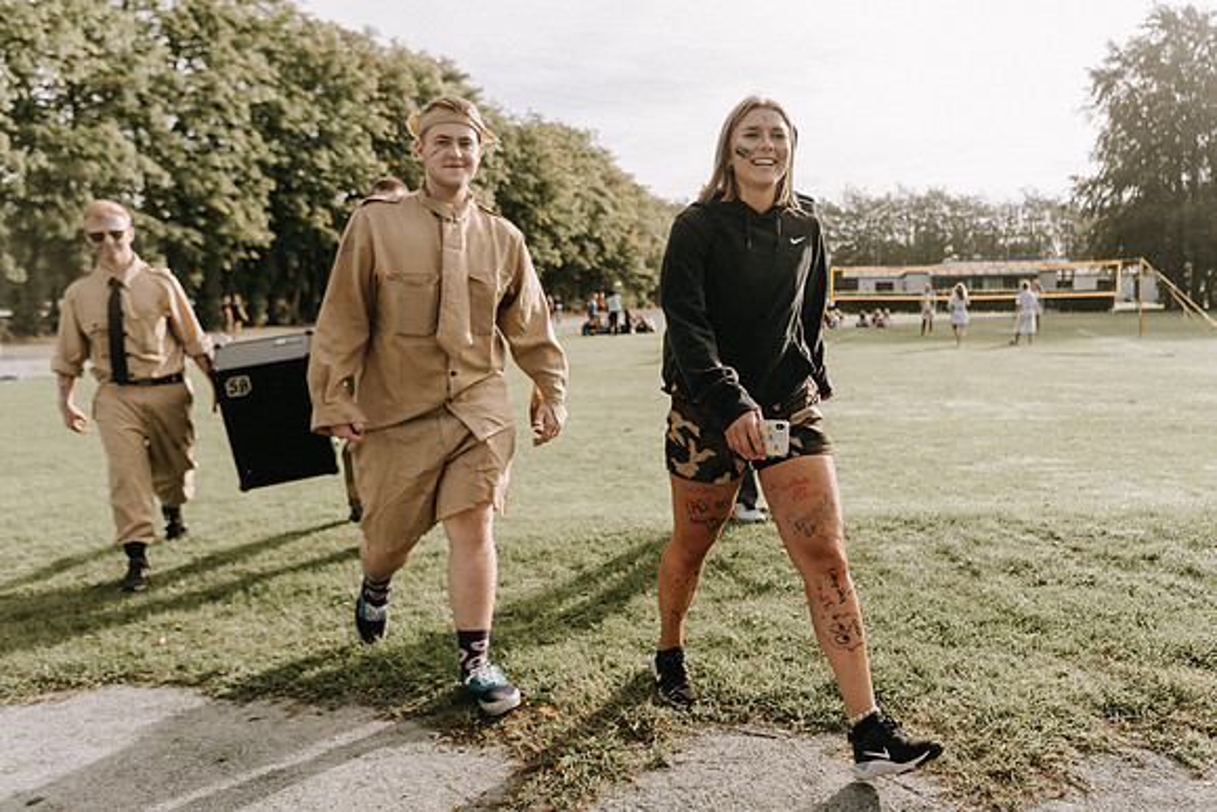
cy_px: 347
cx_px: 698
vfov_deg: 47.0
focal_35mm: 28
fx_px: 930
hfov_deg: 66.0
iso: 100
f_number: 2.8
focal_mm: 24
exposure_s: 1/1250
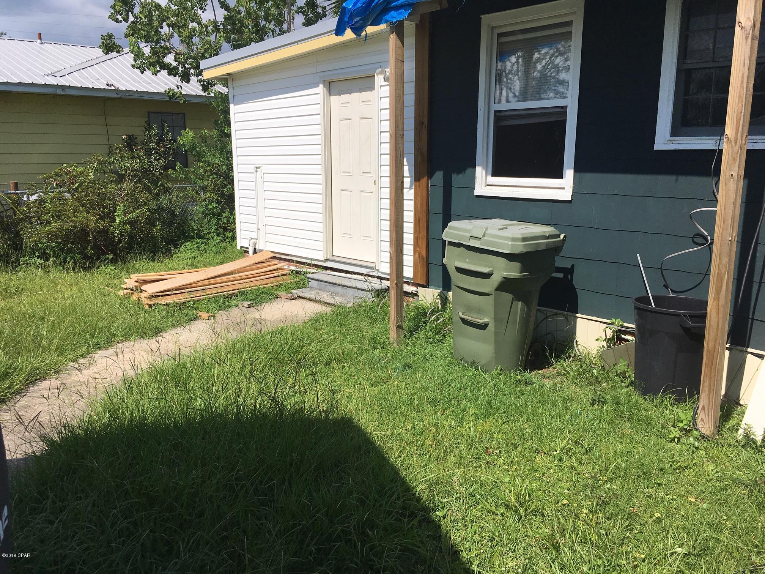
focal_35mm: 29
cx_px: 382
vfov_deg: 48.2
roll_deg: -0.5
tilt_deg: -11.7
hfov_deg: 61.7
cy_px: 287
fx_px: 641
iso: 25
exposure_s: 1/2564
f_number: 2.2
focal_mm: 4.15
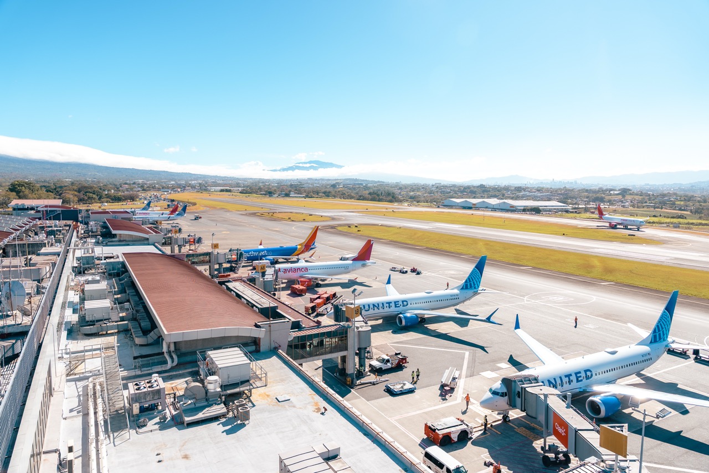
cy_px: 236
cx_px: 354
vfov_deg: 53.2
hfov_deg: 73.7
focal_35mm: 24
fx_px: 473
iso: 100
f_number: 5.6
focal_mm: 24
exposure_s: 1/125
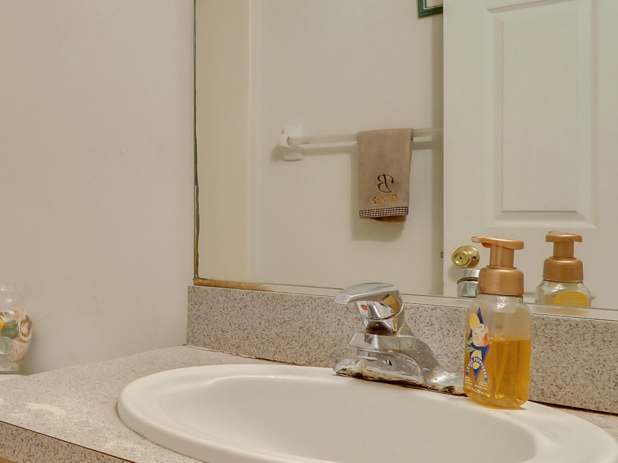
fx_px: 785
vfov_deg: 32.9
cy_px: 221
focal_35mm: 44
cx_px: -41
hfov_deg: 37.0
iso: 200
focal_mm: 9
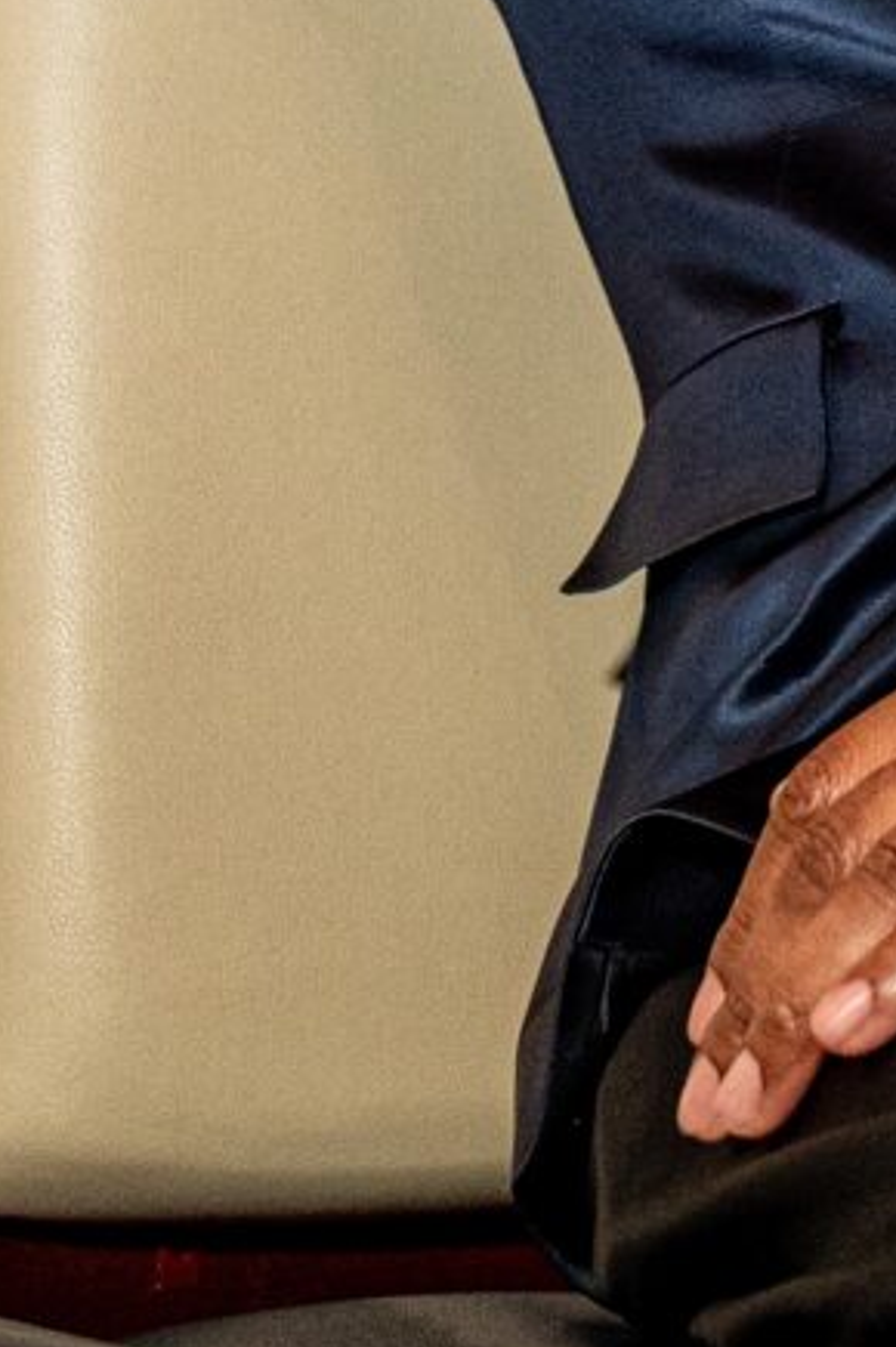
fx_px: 5382
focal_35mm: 144
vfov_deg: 13.3
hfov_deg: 9.5
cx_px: 678
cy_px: -763
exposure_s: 1/160
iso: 3200
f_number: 4
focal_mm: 24.5
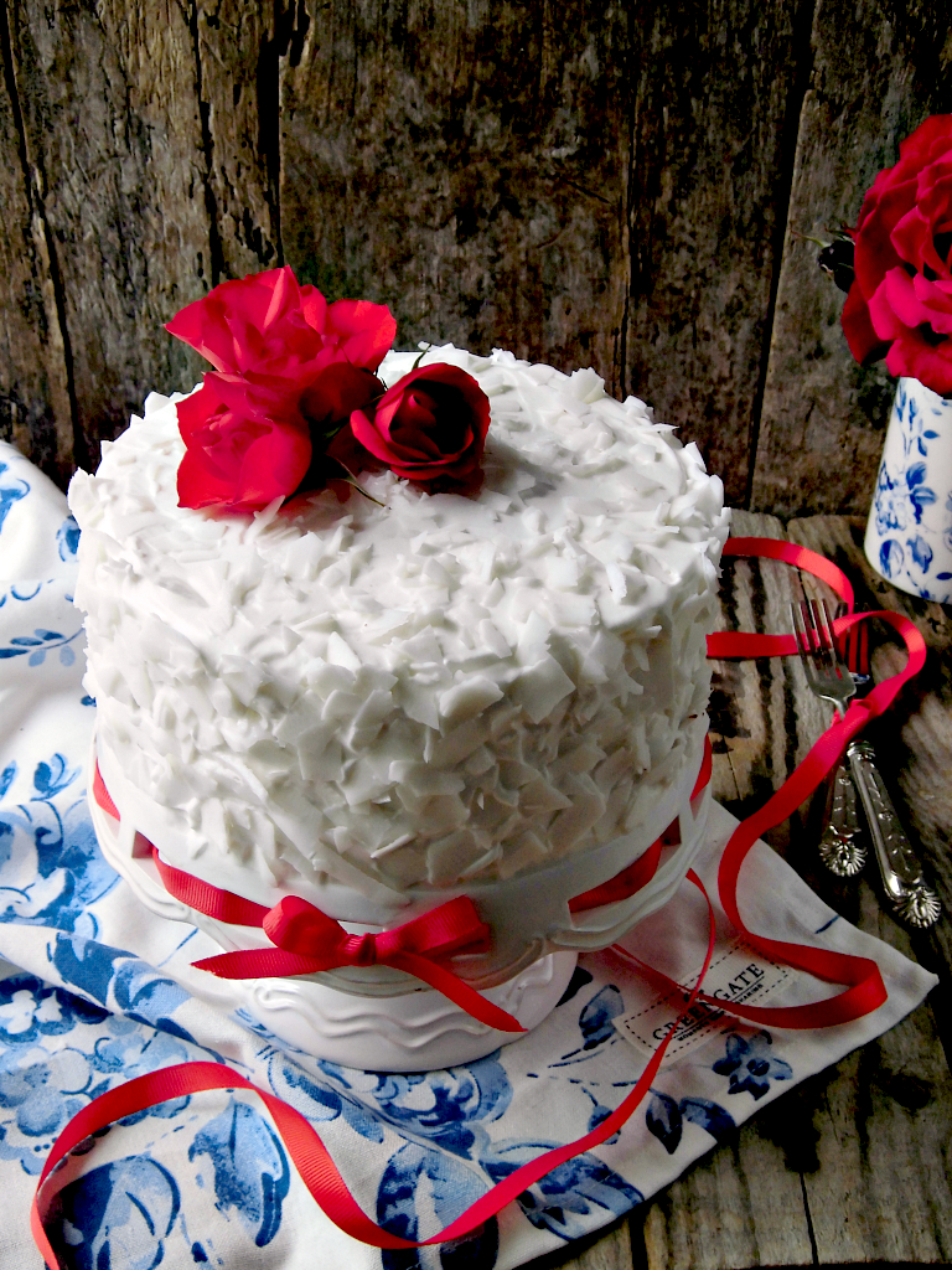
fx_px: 1723
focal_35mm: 47
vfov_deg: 40.4
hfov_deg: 30.9
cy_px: 635
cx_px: 476
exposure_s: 1/60
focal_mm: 8.3
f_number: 3.4
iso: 100
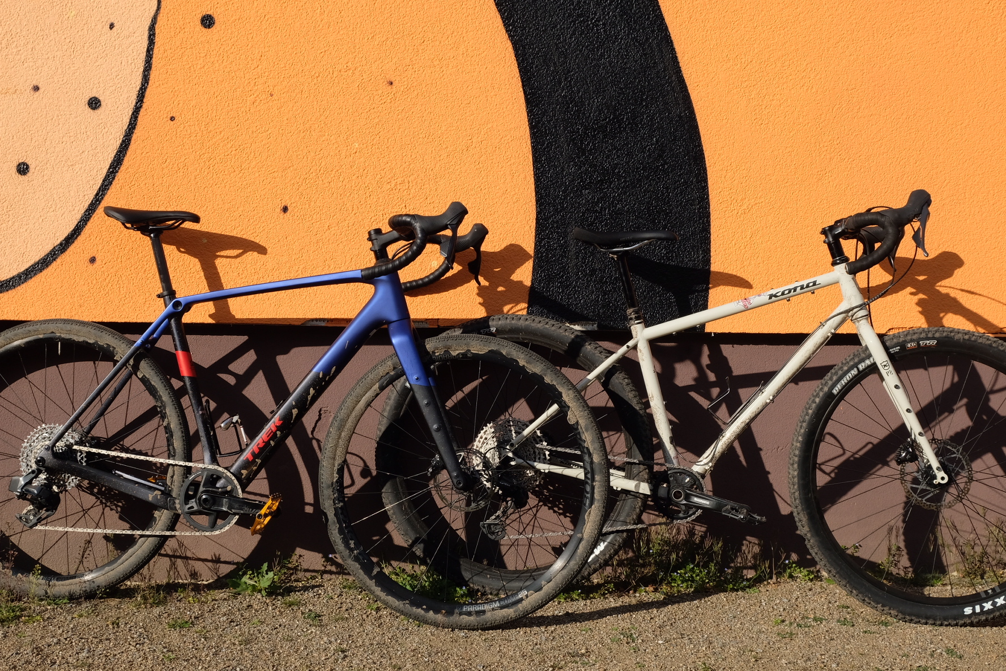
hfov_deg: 48.5
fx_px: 1118
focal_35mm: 40
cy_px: 336
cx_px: 503
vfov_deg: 33.4
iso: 400
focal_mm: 26.5
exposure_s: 1/420
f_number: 11
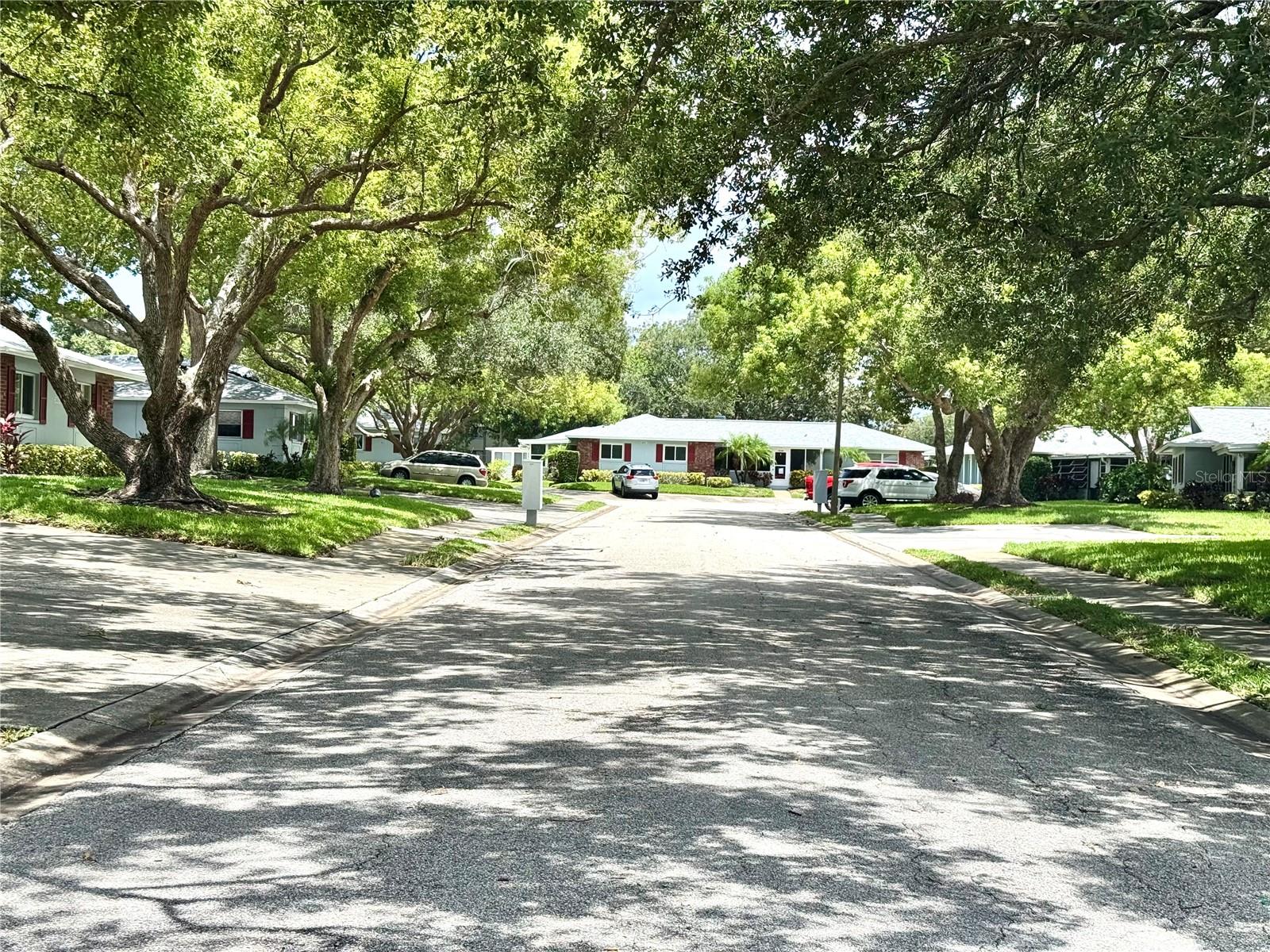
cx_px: 635
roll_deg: -1.3
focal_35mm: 48
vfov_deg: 30.3
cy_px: 476
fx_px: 1761
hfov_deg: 39.7
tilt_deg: -0.9
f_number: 1.78
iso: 64
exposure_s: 1/2415
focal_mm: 6.76
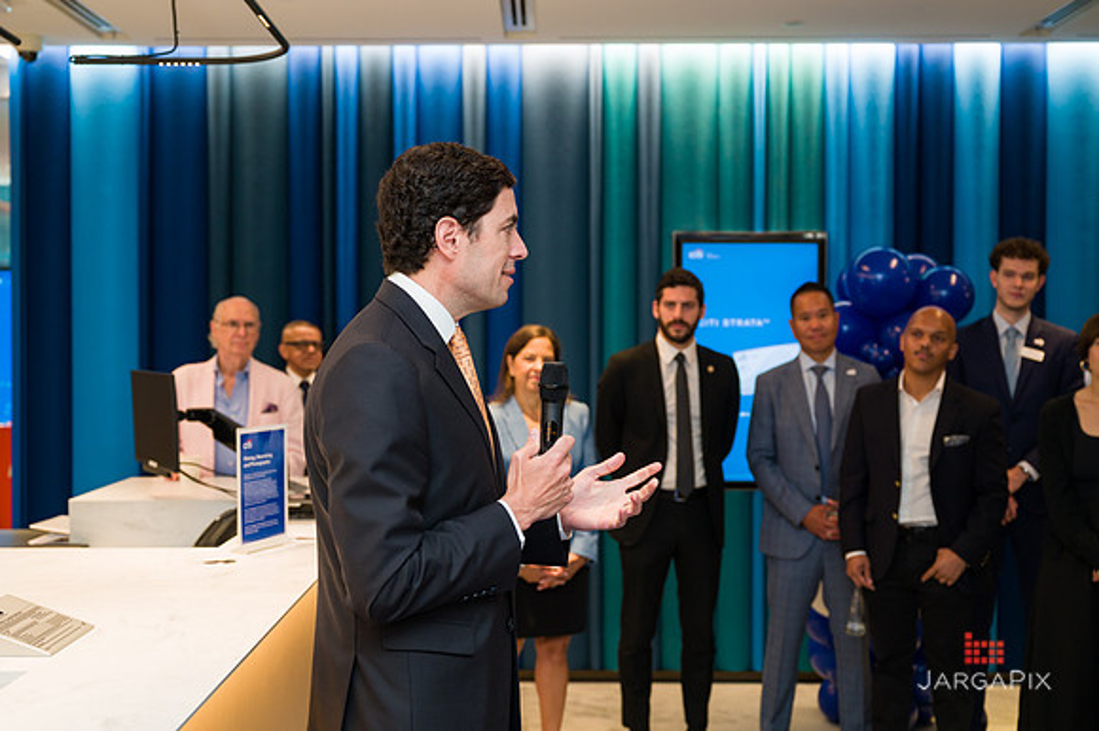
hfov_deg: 42.8
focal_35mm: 46
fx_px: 1402
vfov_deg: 29.2
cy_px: 348
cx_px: 523
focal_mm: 43
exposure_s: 1/200
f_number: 3.5
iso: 640
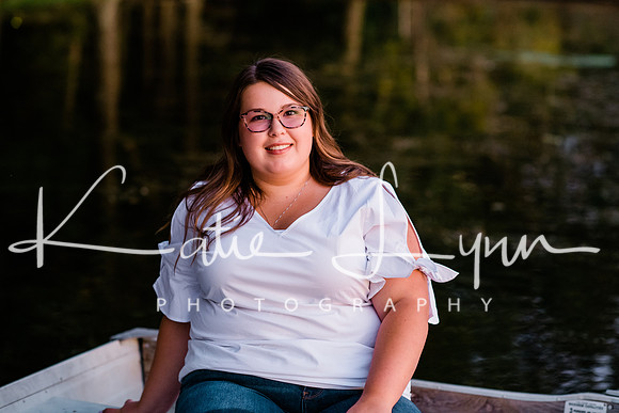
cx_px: 310
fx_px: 1462
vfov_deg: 16.1
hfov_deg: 23.9
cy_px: 206
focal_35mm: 85
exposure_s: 1/250
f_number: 2.8
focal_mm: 85
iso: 800
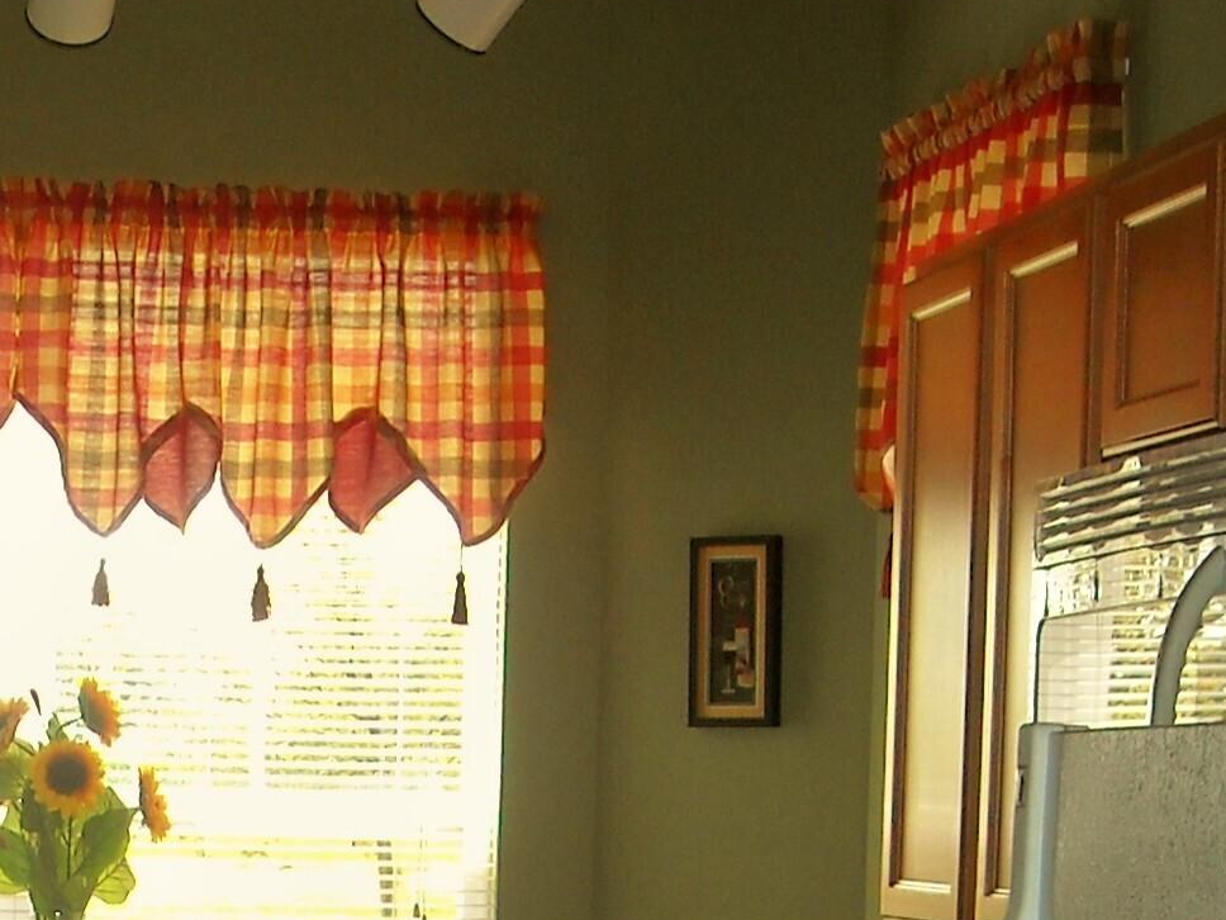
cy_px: 1332
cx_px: 20
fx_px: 4179
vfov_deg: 12.0
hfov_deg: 16.4
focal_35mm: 118
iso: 64
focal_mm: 5.7
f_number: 2.8
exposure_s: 1/109
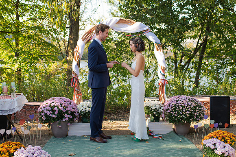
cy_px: 80
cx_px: 133
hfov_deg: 45.6
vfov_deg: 31.4
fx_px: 280
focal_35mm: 43
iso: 250
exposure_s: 1/640
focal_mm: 35
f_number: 3.2
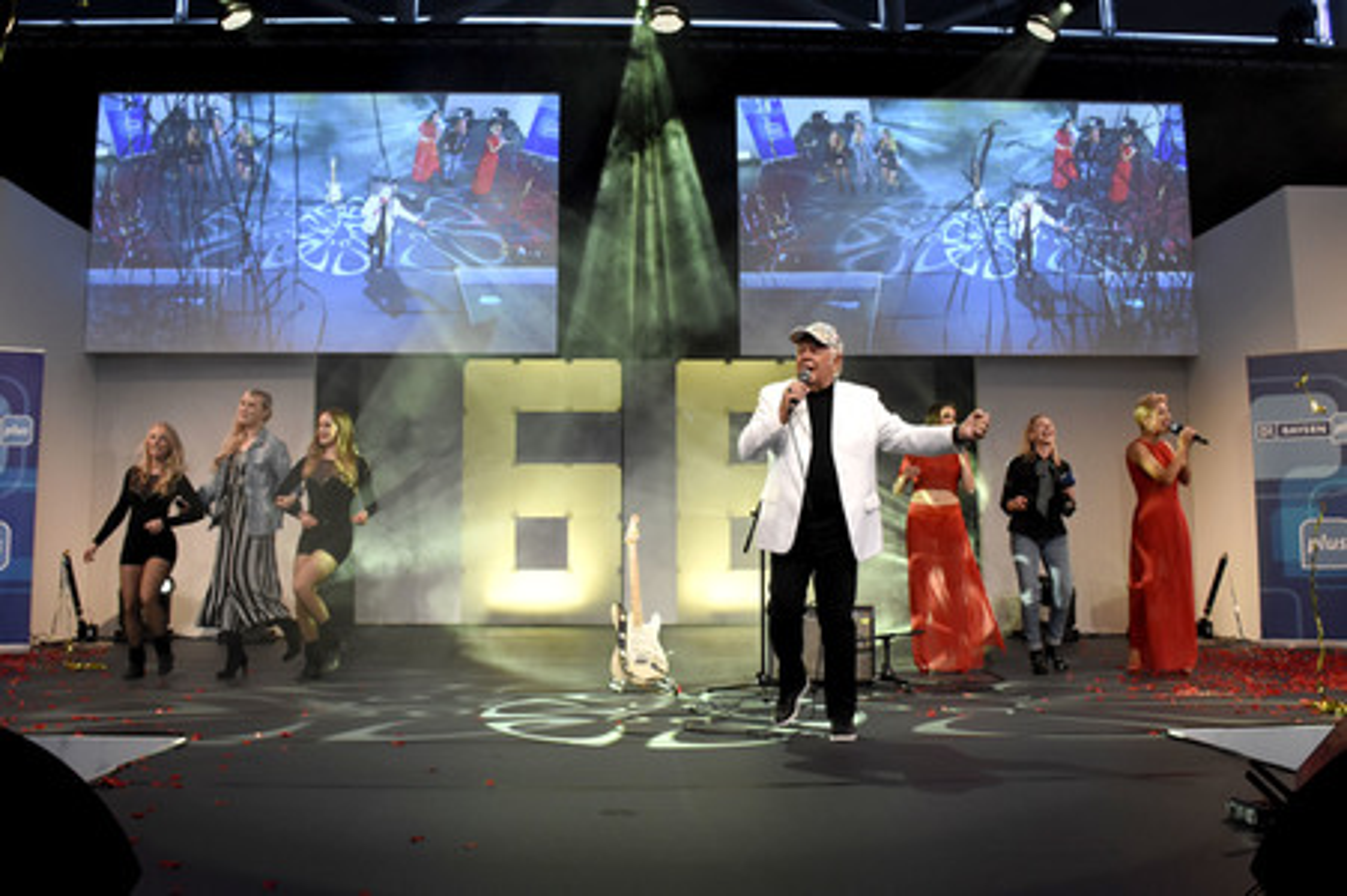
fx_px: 1009
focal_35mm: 27
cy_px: 448
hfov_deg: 67.4
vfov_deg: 47.9
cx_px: 674
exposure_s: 1/160
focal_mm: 18
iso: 2000
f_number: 6.3
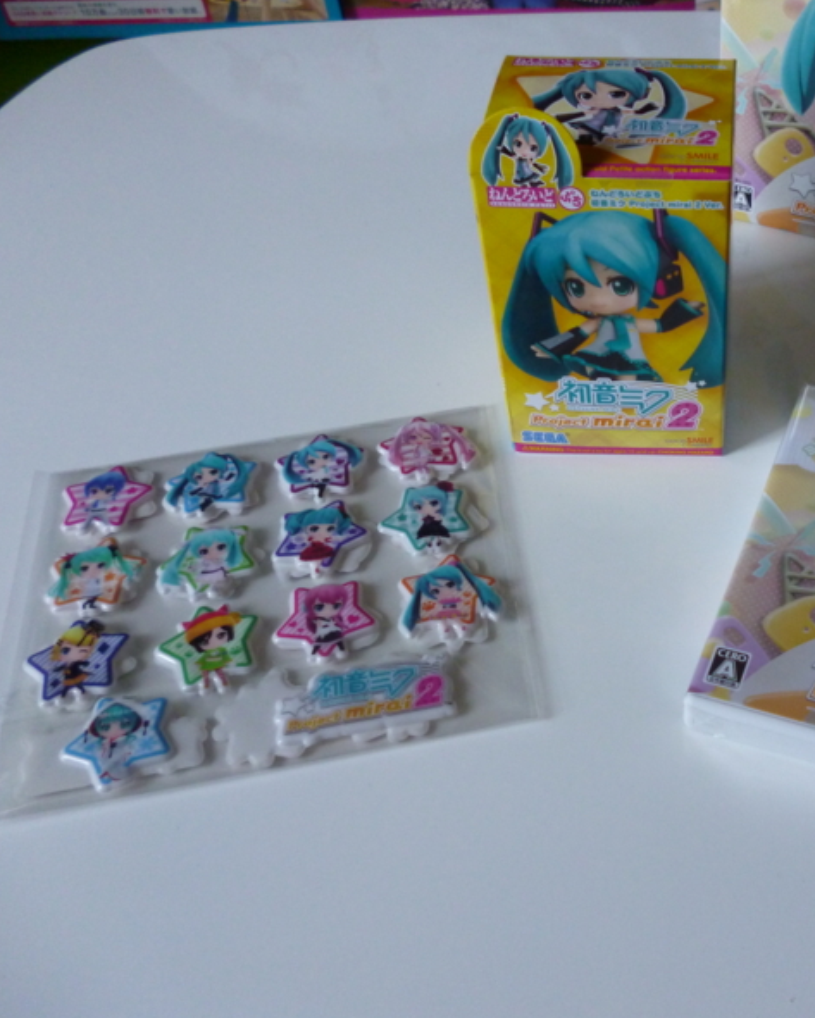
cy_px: 505
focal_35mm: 37
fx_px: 1115
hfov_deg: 38.4
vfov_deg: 49.1
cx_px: 670
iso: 320
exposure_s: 1/60
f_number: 3.1
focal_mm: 5
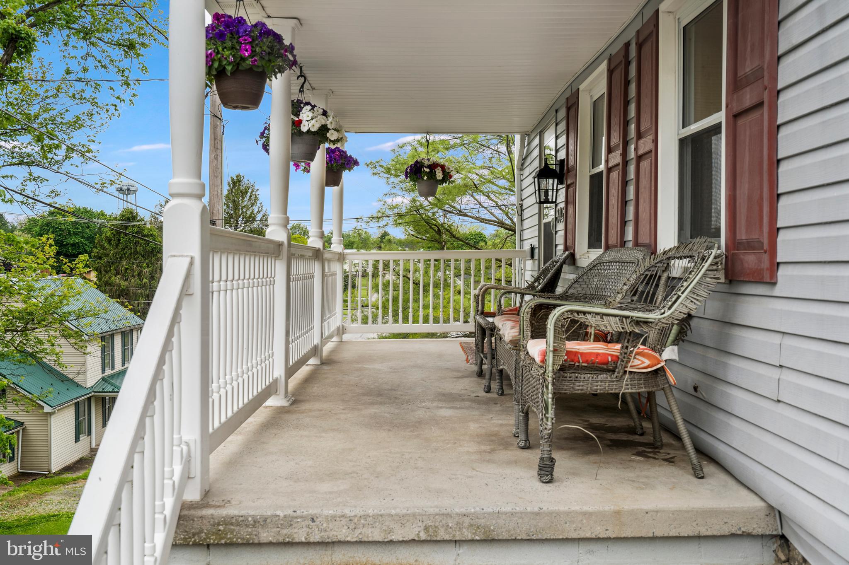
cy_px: 282
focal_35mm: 32
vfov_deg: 41.1
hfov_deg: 58.7
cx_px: 424
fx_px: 754
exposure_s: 1/125
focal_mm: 32
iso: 320
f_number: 8
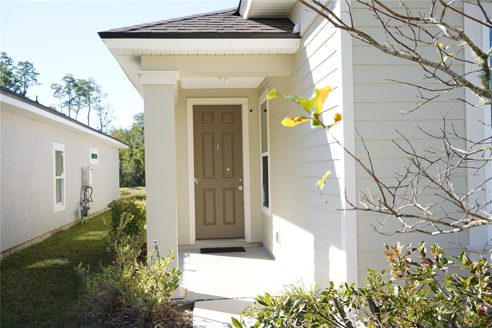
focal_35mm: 35
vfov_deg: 37.8
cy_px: 164
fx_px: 478
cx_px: 246
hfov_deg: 54.4
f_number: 9
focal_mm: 35
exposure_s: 1/60
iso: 100
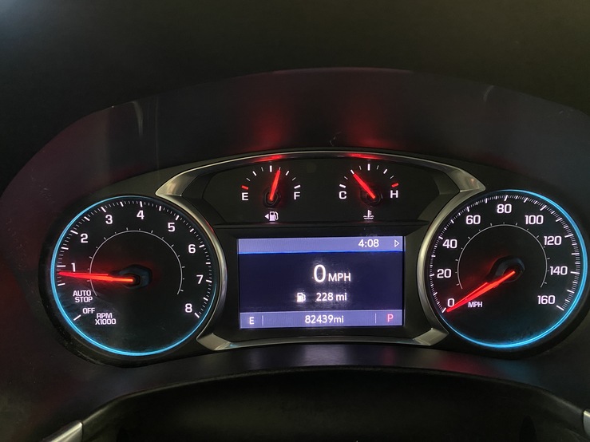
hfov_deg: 67.3
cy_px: 221
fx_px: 443
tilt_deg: -17.6
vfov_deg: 53.0
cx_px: 295
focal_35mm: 26
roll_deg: +0.0
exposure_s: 1/40
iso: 500
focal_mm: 4.25
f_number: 1.8
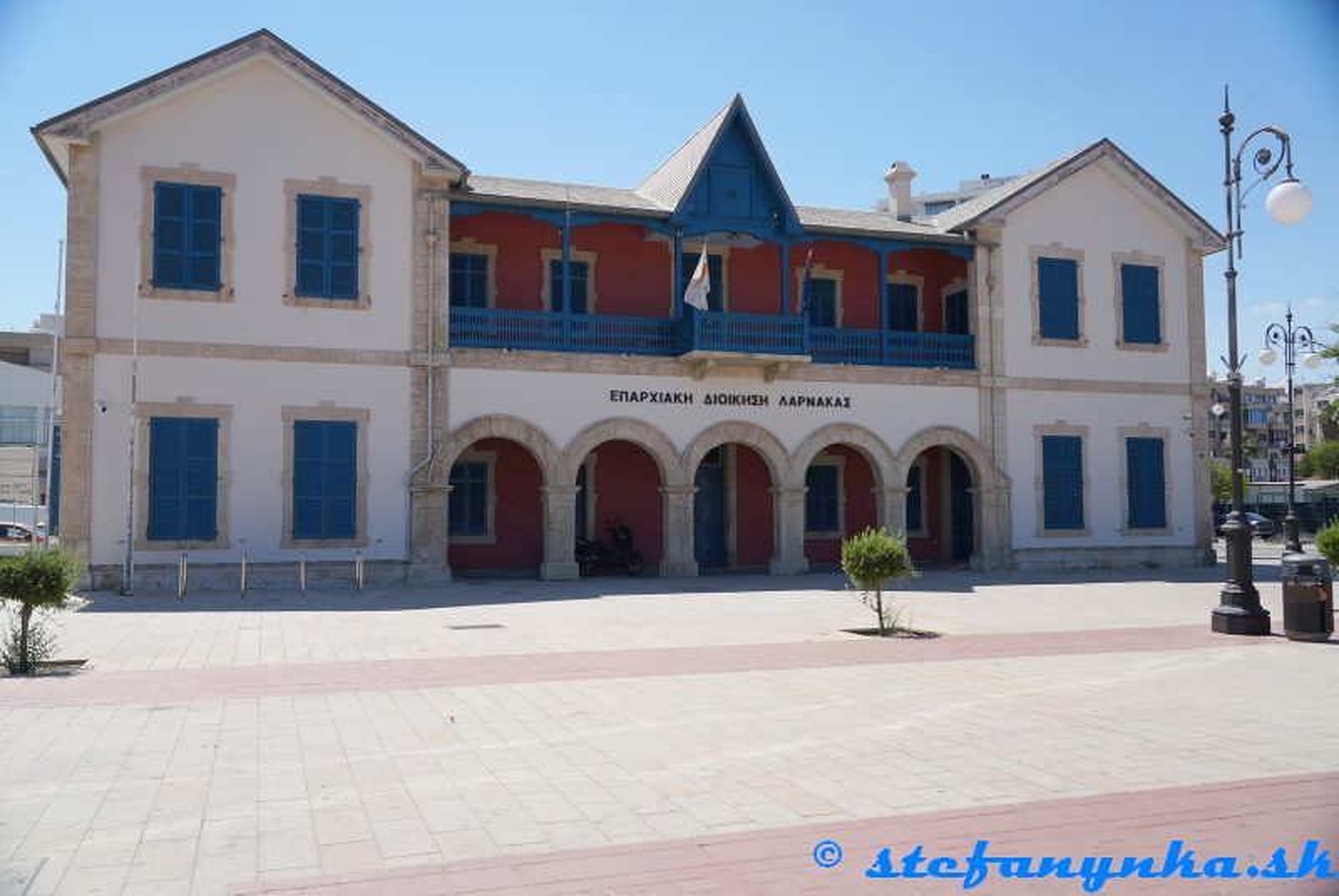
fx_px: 1080
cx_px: 670
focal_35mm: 29
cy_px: 448
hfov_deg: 63.6
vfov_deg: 45.0
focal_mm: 29
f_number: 4.5
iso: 100
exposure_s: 1/640
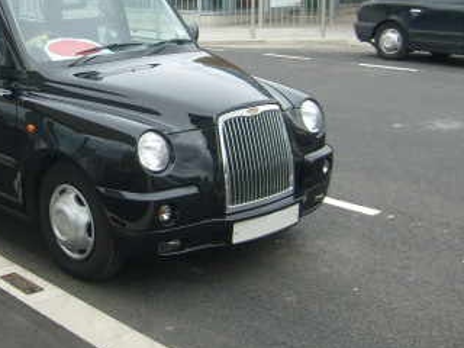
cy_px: 112
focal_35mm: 56
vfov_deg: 25.9
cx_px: 96
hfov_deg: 33.4
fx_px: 751
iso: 80
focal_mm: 5.8
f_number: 7.1
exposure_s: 1/90
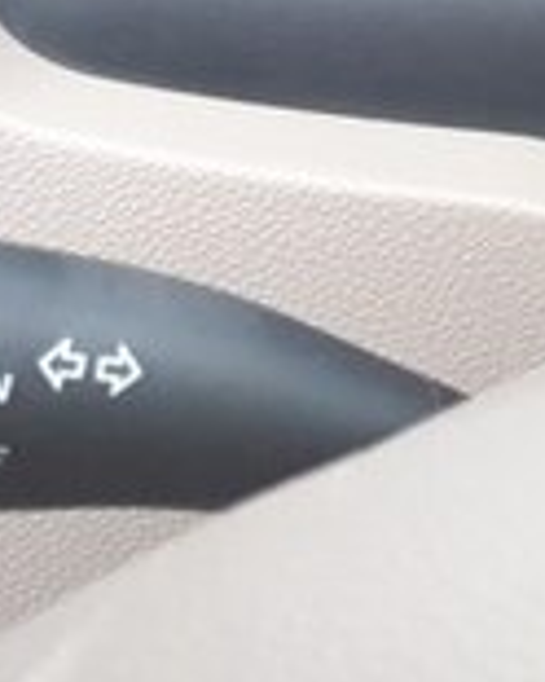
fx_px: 2258
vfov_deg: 16.3
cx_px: 1270
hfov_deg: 11.6
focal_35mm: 112
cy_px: -191
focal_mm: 3.6
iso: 125
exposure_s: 1/33
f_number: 1.9
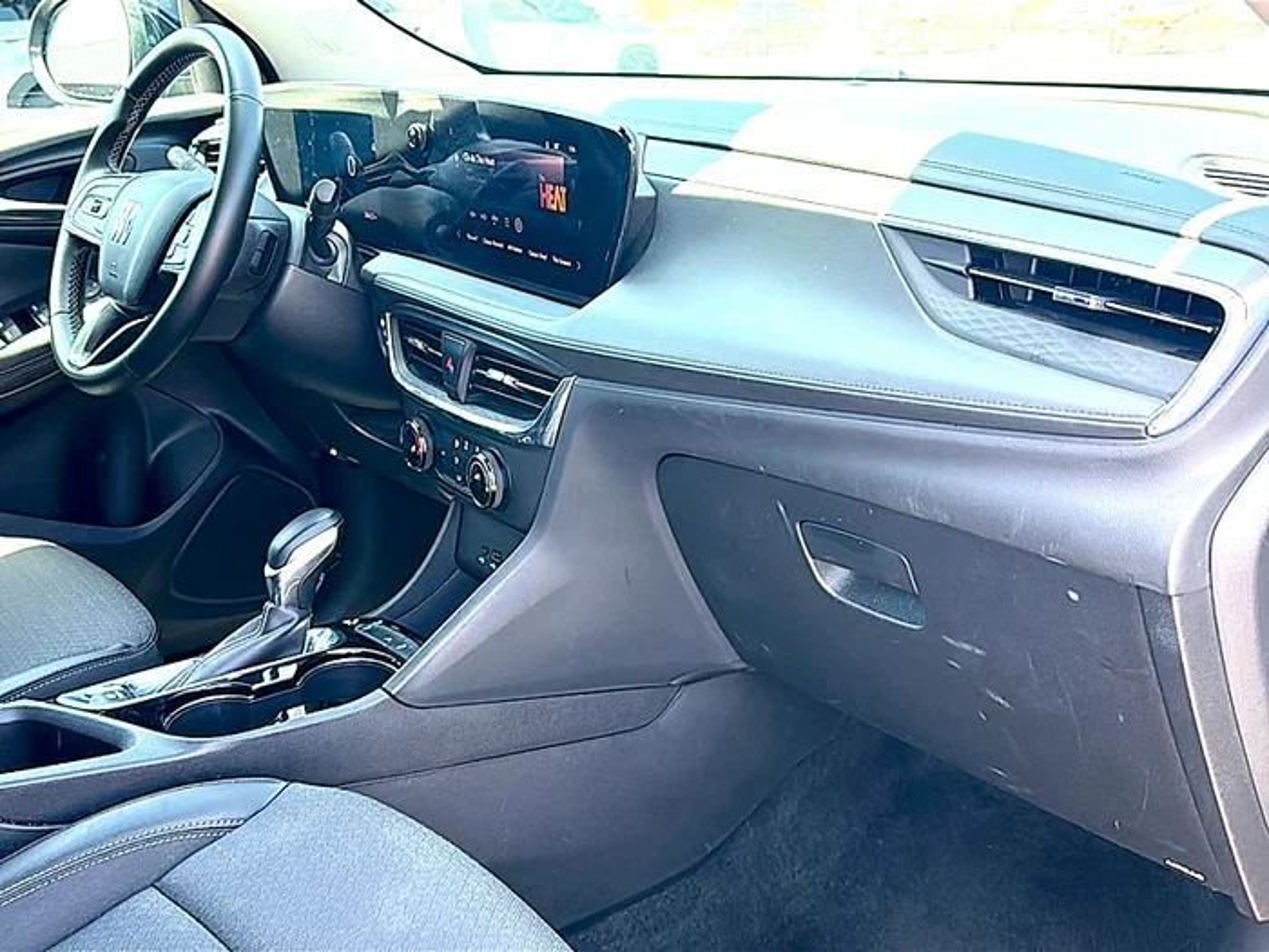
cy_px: 476
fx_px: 1210
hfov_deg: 55.4
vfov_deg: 42.9
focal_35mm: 33
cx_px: 634
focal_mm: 6.86
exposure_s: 1/203
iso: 125
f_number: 1.78
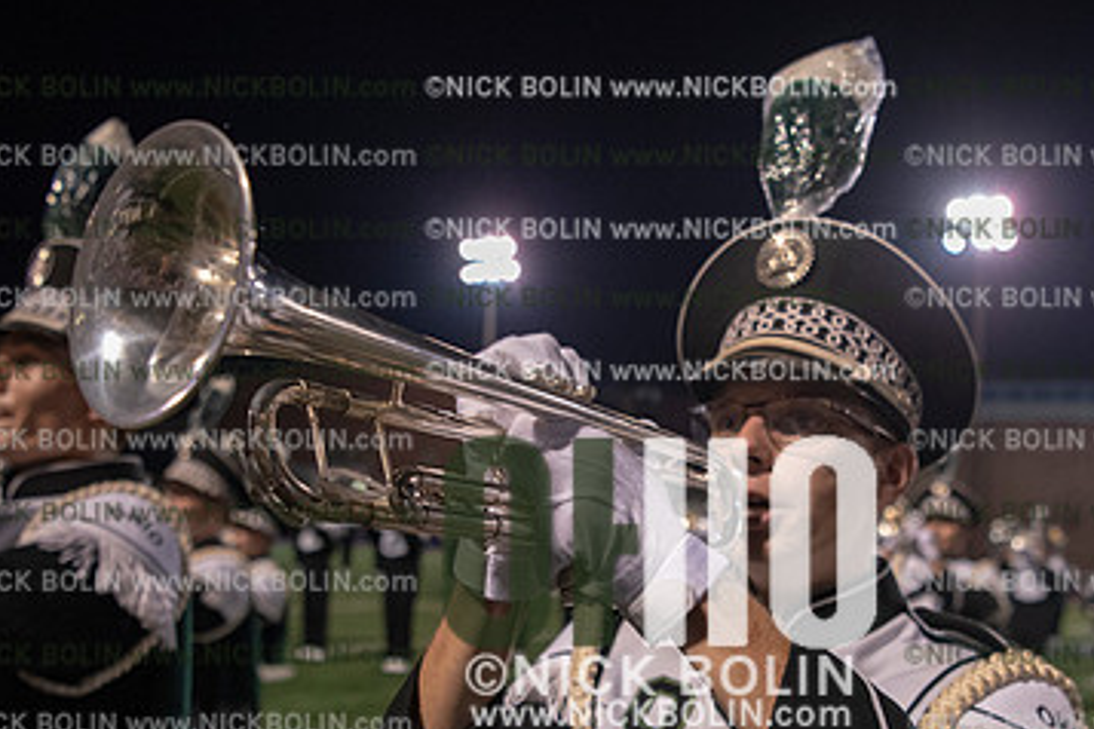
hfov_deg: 49.2
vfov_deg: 33.2
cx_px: 659
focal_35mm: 39
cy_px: 584
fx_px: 1185
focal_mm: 24
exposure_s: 1/500
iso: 3200
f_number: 3.2
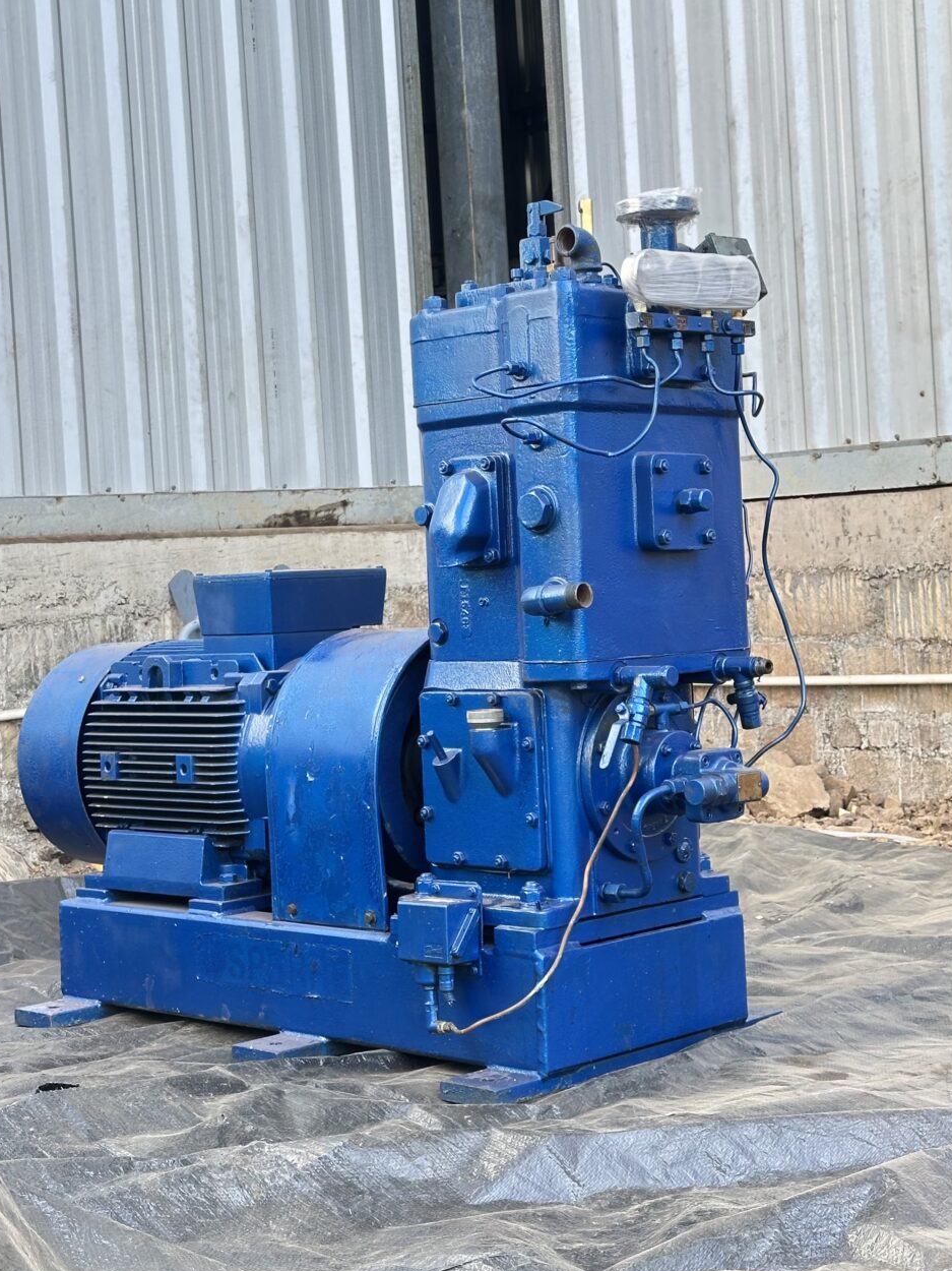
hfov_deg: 24.8
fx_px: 2164
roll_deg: +3.7
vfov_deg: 32.6
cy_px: 536
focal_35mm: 59
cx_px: 459
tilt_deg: +1.2
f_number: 1.78
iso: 64
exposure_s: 1/241
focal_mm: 6.86
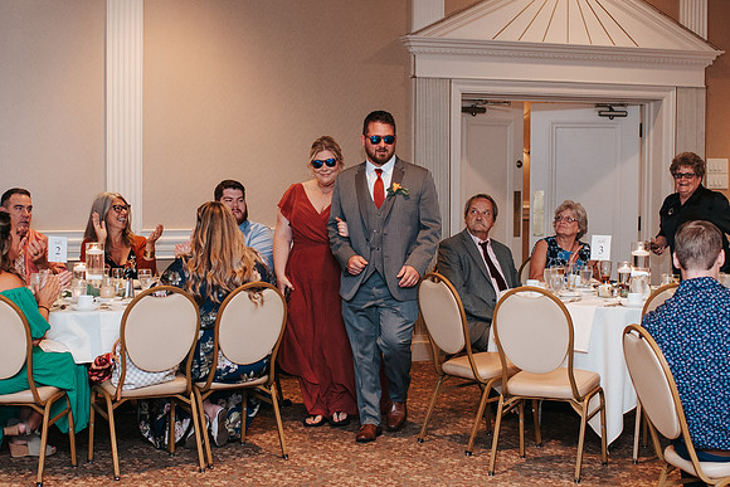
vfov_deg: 18.9
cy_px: 240
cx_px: 340
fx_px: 1460
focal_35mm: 72
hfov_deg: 28.1
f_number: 2.8
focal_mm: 35
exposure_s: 1/160
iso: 1000
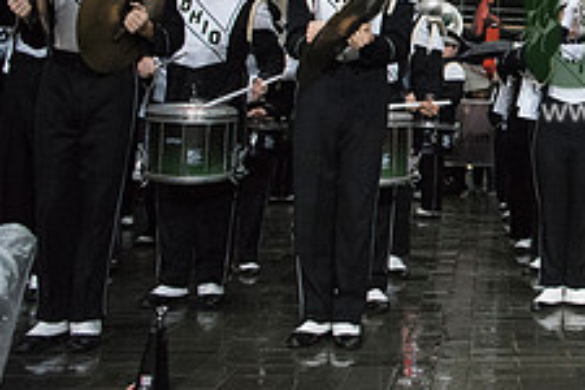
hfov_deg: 27.9
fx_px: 1007
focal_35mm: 62
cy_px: 20
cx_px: 720
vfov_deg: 21.3
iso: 10000
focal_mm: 24
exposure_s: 1/4000
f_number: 2.8
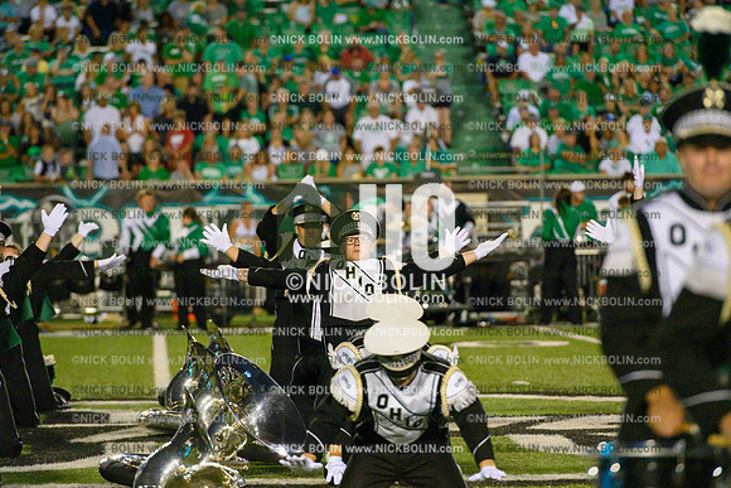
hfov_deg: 10.3
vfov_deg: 6.9
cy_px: 244
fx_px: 4062
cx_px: 366
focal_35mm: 200
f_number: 4
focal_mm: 200
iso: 10000
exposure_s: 1/1600
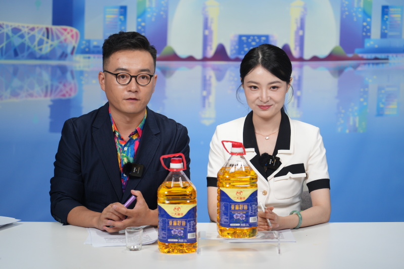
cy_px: 134
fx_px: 1178
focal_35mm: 105
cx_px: 202
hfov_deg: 19.5
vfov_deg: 13.0
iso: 500
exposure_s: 1/125
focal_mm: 105
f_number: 4
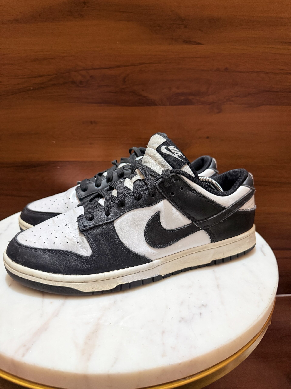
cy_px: 194
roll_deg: -0.3
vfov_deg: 71.6
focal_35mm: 24
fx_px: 269
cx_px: 146
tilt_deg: -18.2
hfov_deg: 56.8
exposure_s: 1/50
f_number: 1.78
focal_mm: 6.76
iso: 500
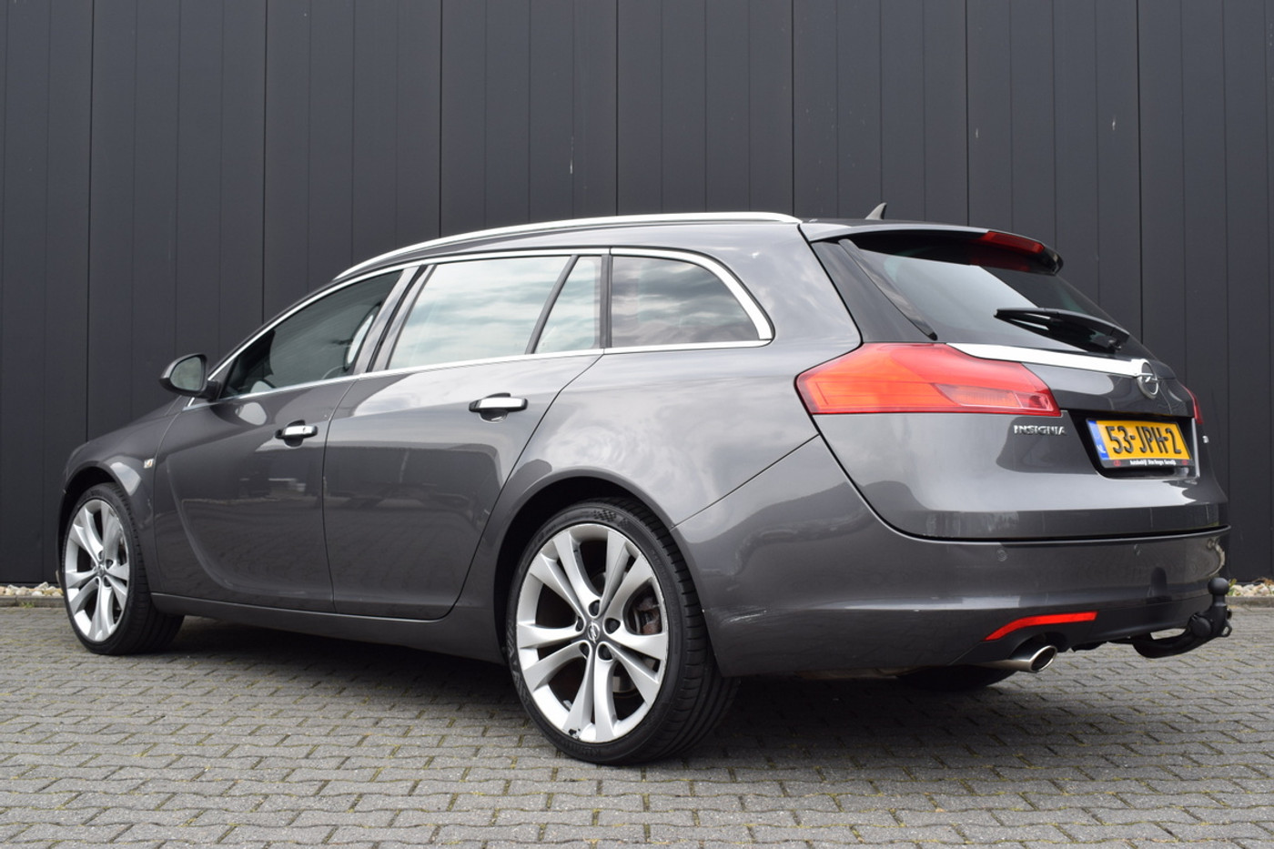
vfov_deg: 33.0
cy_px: 424
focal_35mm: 40
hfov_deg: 47.9
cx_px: 637
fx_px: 1433
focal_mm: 27
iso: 360
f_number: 8
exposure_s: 1/250
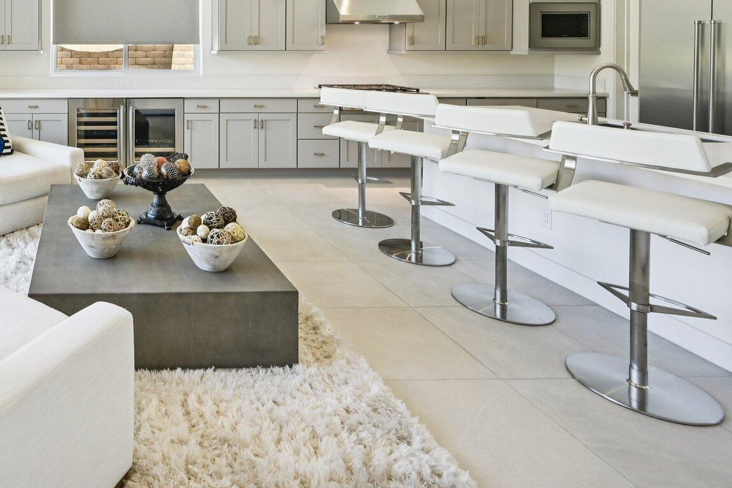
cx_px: 91
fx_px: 508
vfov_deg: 46.5
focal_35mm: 25
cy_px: 54
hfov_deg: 61.8
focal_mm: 14
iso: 640
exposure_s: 1/320
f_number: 8
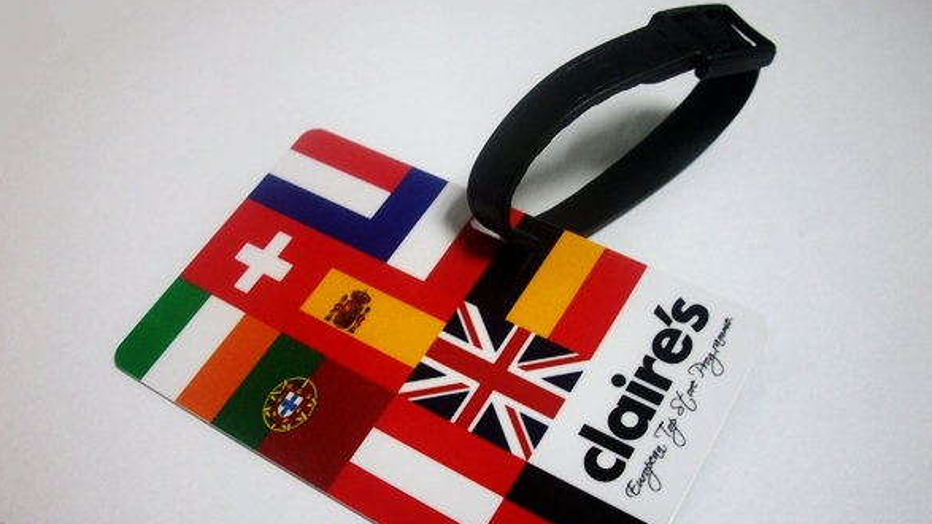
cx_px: 472
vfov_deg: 30.3
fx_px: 964
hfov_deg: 51.6
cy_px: 326
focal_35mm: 39
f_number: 3.1
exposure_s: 1/8
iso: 160
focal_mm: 6.3
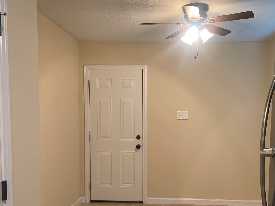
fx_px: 294
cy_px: 130
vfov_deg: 38.4
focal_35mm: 37
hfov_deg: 49.8
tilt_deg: -5.1
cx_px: 165
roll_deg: +2.2
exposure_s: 1/60
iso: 160
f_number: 1.8
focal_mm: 4.25
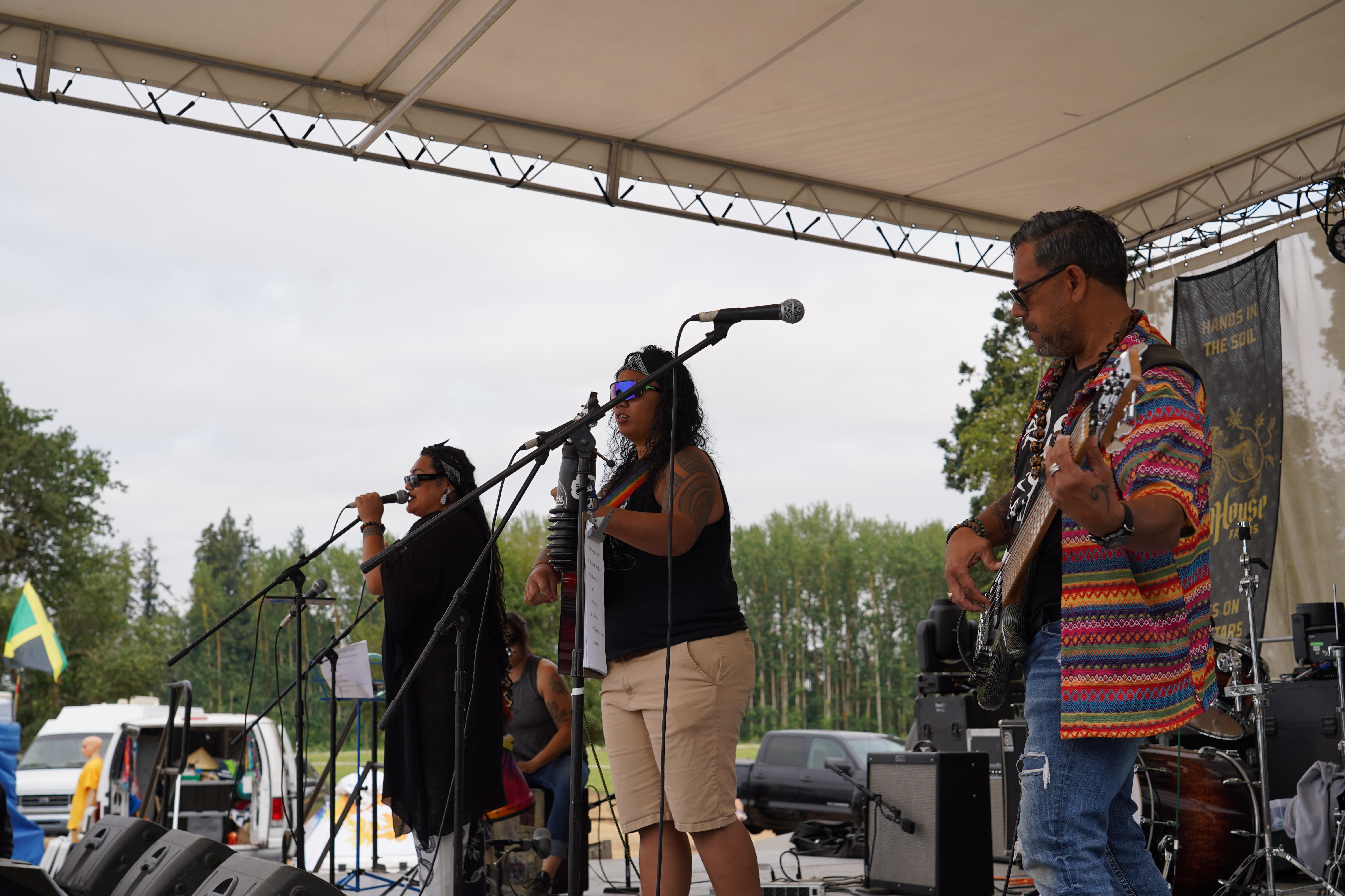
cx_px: 672
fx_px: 1793
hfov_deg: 41.1
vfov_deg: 28.1
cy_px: 448
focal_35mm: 48
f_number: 5.6
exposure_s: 1/320
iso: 100
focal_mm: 48
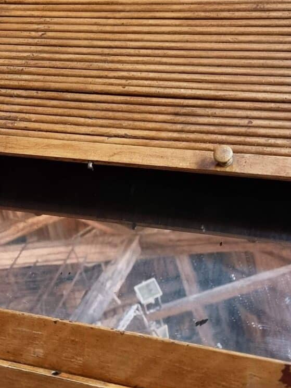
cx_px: 117
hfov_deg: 22.2
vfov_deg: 29.3
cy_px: 159
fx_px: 740
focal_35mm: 66
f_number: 1.8
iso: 640
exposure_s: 1/24
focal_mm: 6.7
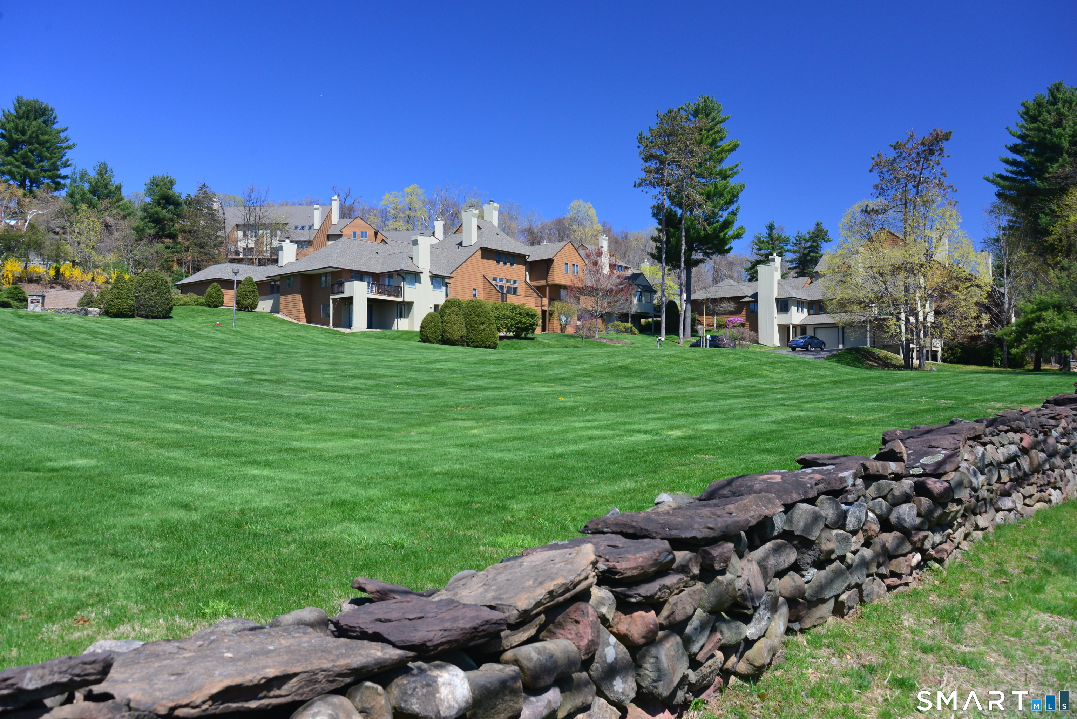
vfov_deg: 46.4
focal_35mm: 28
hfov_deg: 65.5
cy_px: 360
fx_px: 838
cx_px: 538
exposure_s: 1/200
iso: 400
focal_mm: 28
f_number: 8
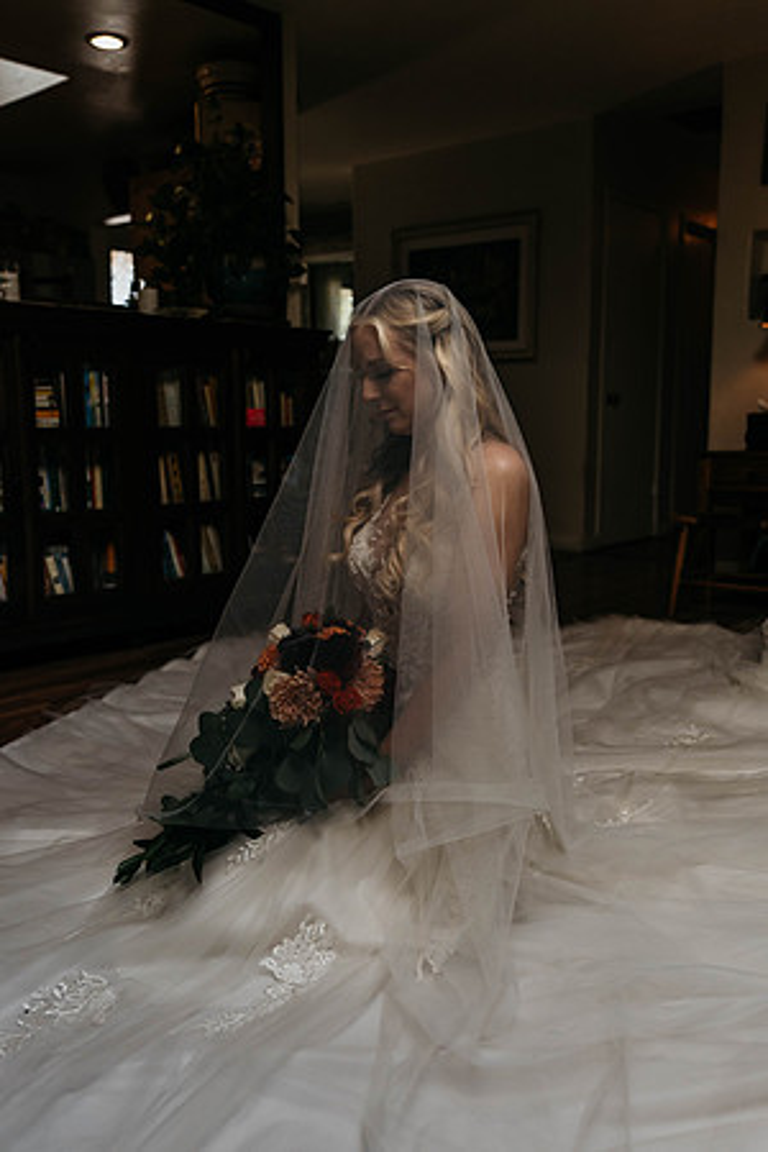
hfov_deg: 38.9
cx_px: 384
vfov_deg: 55.8
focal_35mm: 34
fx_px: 1088
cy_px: 576
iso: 1000
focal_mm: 34
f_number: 2.8
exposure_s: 1/1600
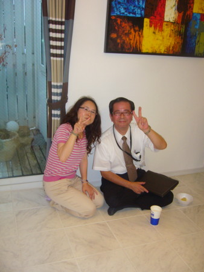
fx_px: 275
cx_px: 102
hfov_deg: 40.7
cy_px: 136
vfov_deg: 52.6
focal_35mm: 35
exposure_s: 1/30
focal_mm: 5.8
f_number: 2.8
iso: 125
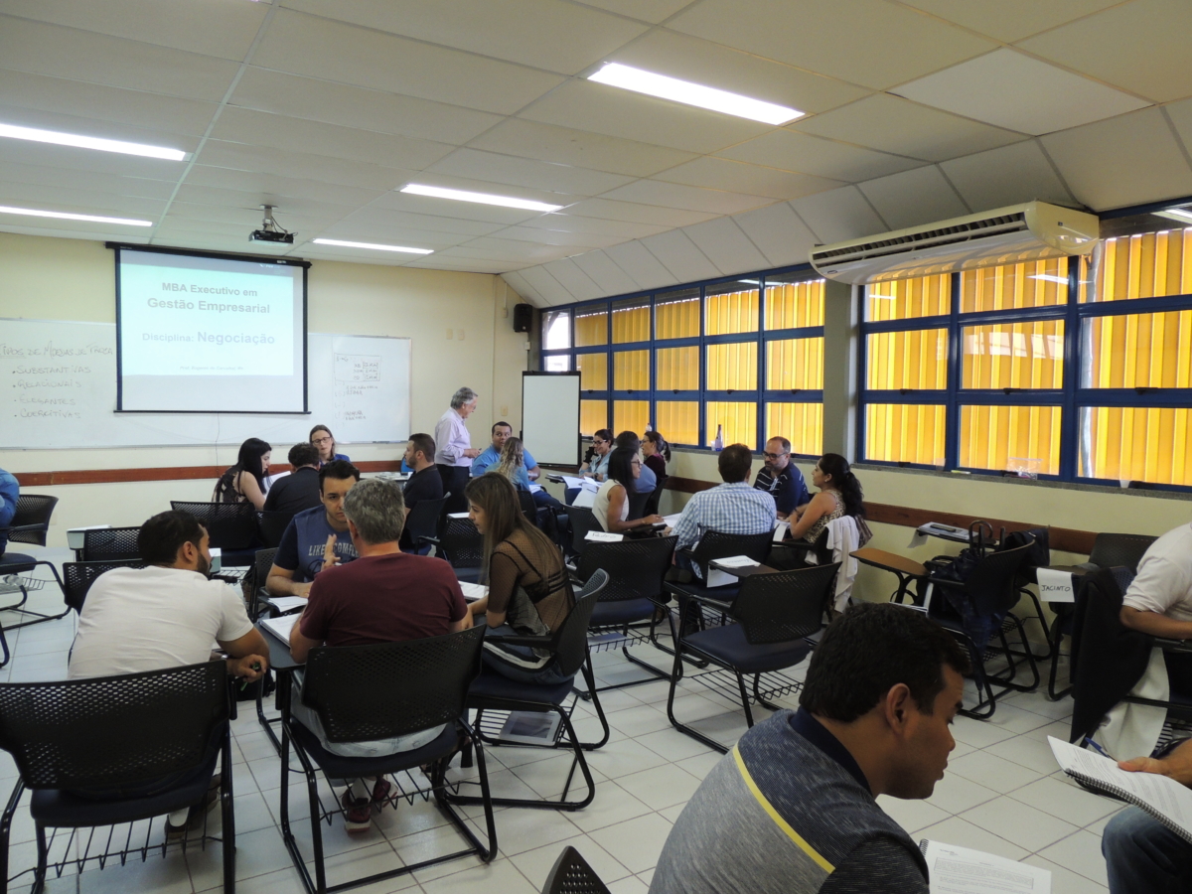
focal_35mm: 24
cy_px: 447
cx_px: 596
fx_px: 826
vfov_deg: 56.8
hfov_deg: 71.6
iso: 250
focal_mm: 4.3
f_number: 3
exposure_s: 1/30
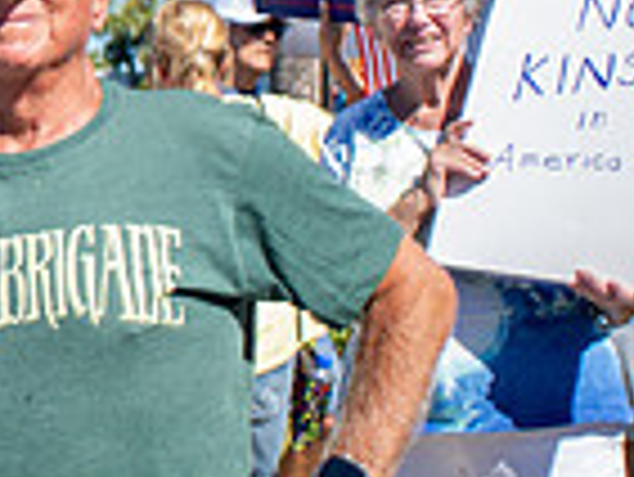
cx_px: -236
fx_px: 1668
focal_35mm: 91
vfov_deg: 15.7
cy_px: -85
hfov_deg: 19.5
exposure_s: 1/640
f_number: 5.6
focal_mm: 20
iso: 64
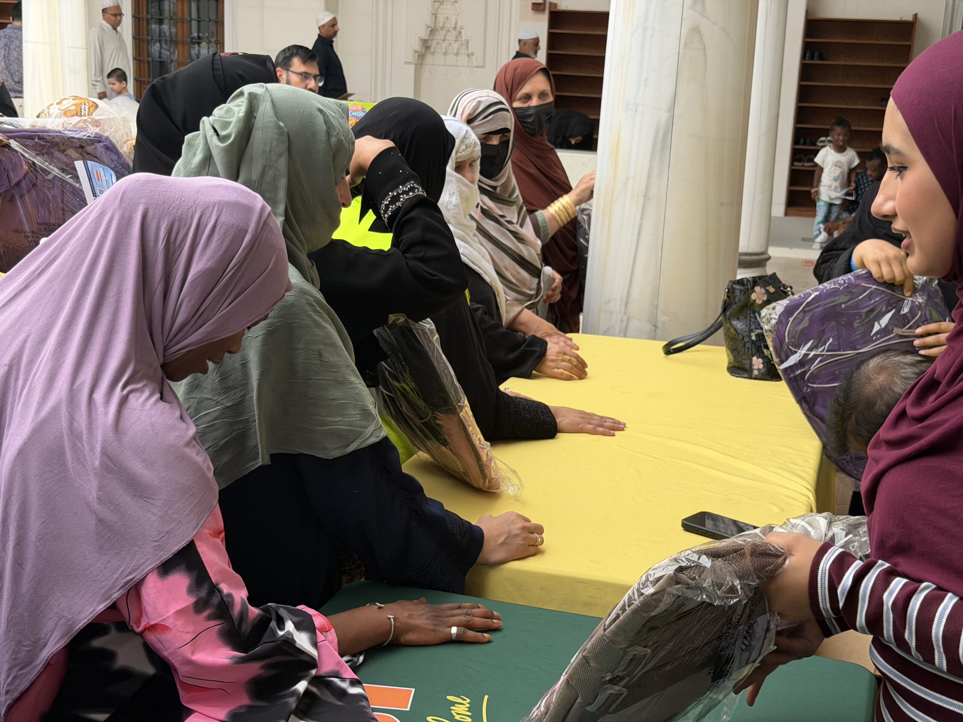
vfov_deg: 30.3
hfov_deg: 39.7
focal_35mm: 48
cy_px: 361
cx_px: 482
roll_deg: -2.5
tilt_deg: -12.4
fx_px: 1335
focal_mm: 6.76
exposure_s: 1/865
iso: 64
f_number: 1.78
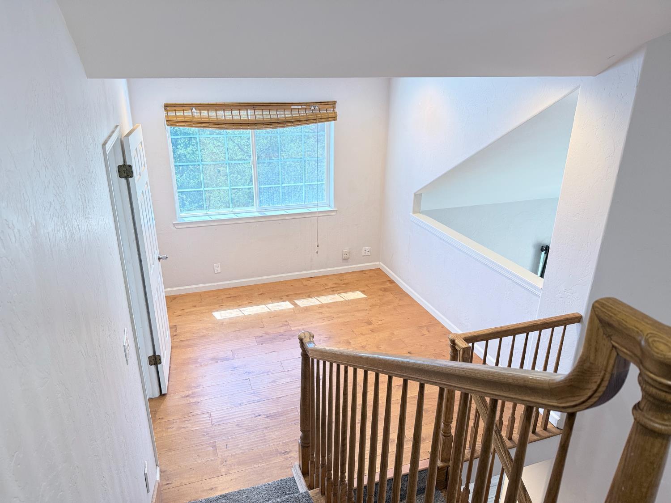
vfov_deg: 56.8
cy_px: 252
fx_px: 465
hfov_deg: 71.6
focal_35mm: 24
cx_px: 336
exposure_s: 1/120
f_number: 1.78
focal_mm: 6.76
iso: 250
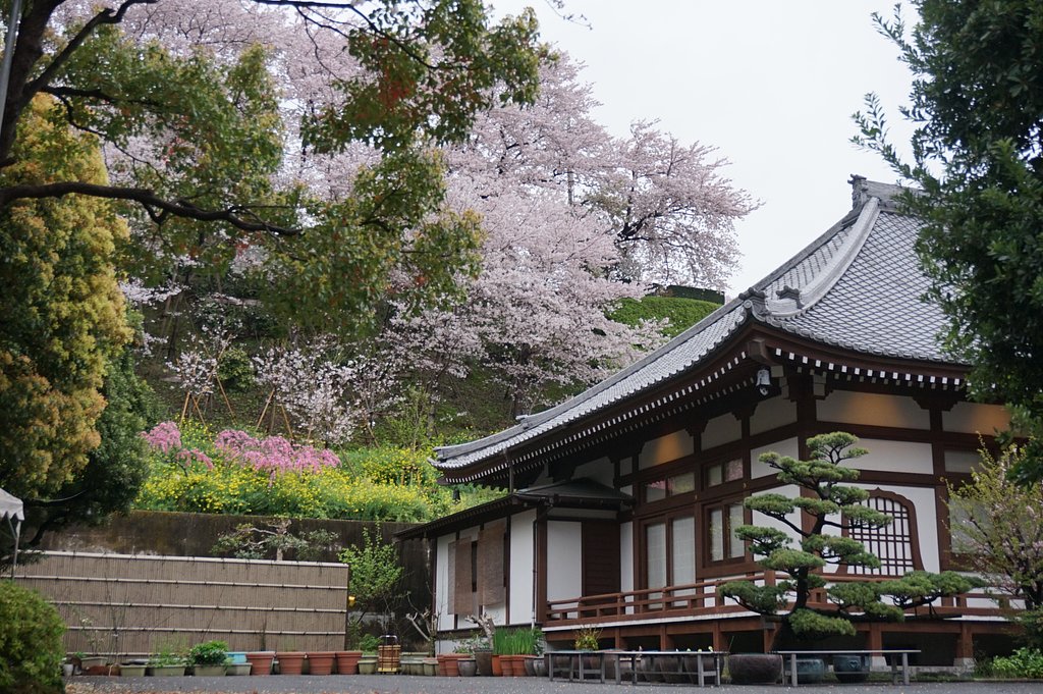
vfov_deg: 29.2
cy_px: 347
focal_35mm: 46
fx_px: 1332
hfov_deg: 42.8
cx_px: 522
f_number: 5
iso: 400
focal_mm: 31
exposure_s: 1/60
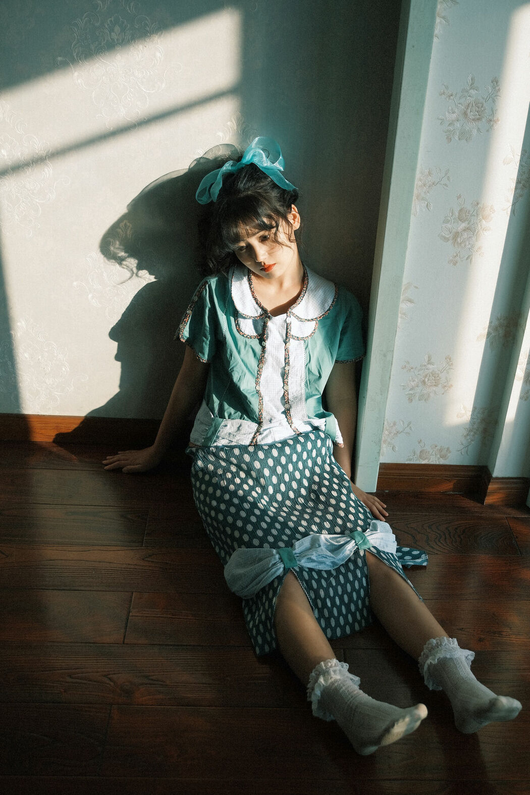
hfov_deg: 36.9
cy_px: 398
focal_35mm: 36
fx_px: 795
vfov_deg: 53.1
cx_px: 265
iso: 160
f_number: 2.8
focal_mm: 24.2
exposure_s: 1/500
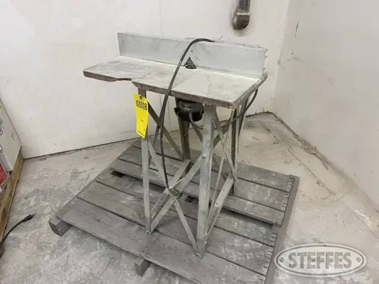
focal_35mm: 26
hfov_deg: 67.3
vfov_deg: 53.1
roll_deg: +2.8
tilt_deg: -29.7
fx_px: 285
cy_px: 142
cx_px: 190
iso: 100
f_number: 1.6
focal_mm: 5.1
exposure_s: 1/60
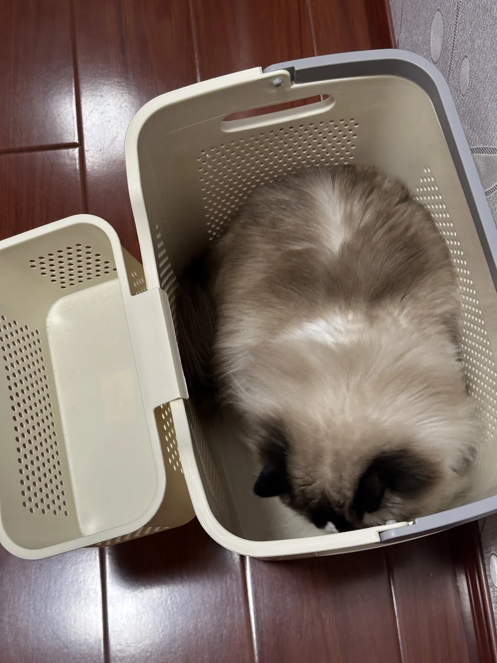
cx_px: 248
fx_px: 919
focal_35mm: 48
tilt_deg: -73.0
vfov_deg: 39.7
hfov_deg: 30.3
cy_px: 332
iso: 250
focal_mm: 6.86
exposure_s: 1/33
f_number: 1.78
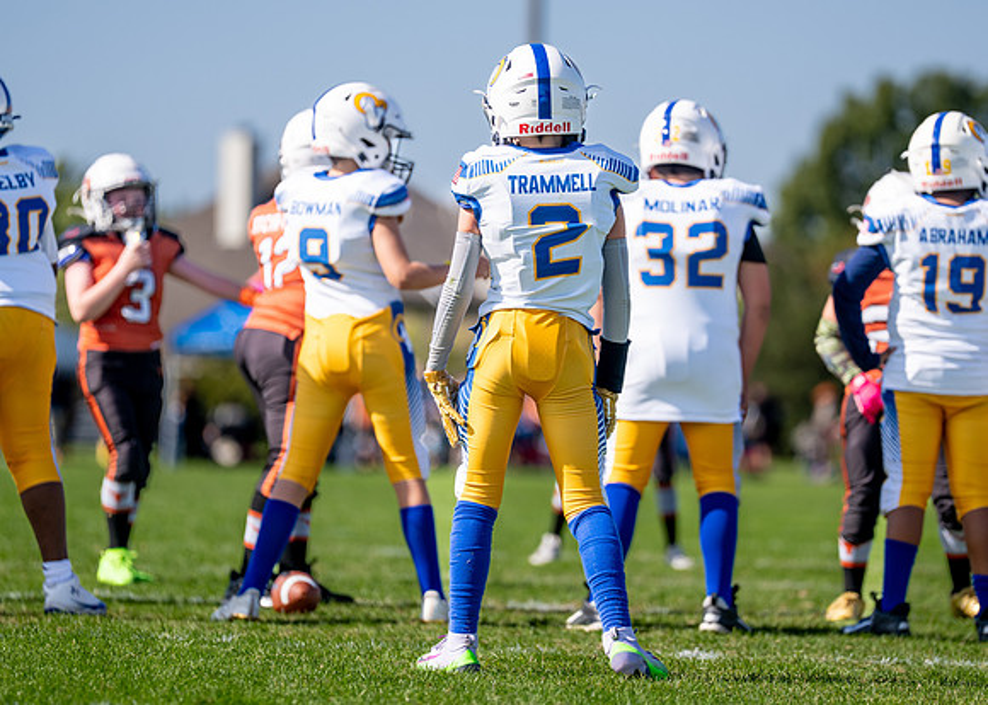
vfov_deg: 5.3
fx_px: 7599
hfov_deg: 7.4
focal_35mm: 271
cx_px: 572
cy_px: 336
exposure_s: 1/2500
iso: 125
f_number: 2.8
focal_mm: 200
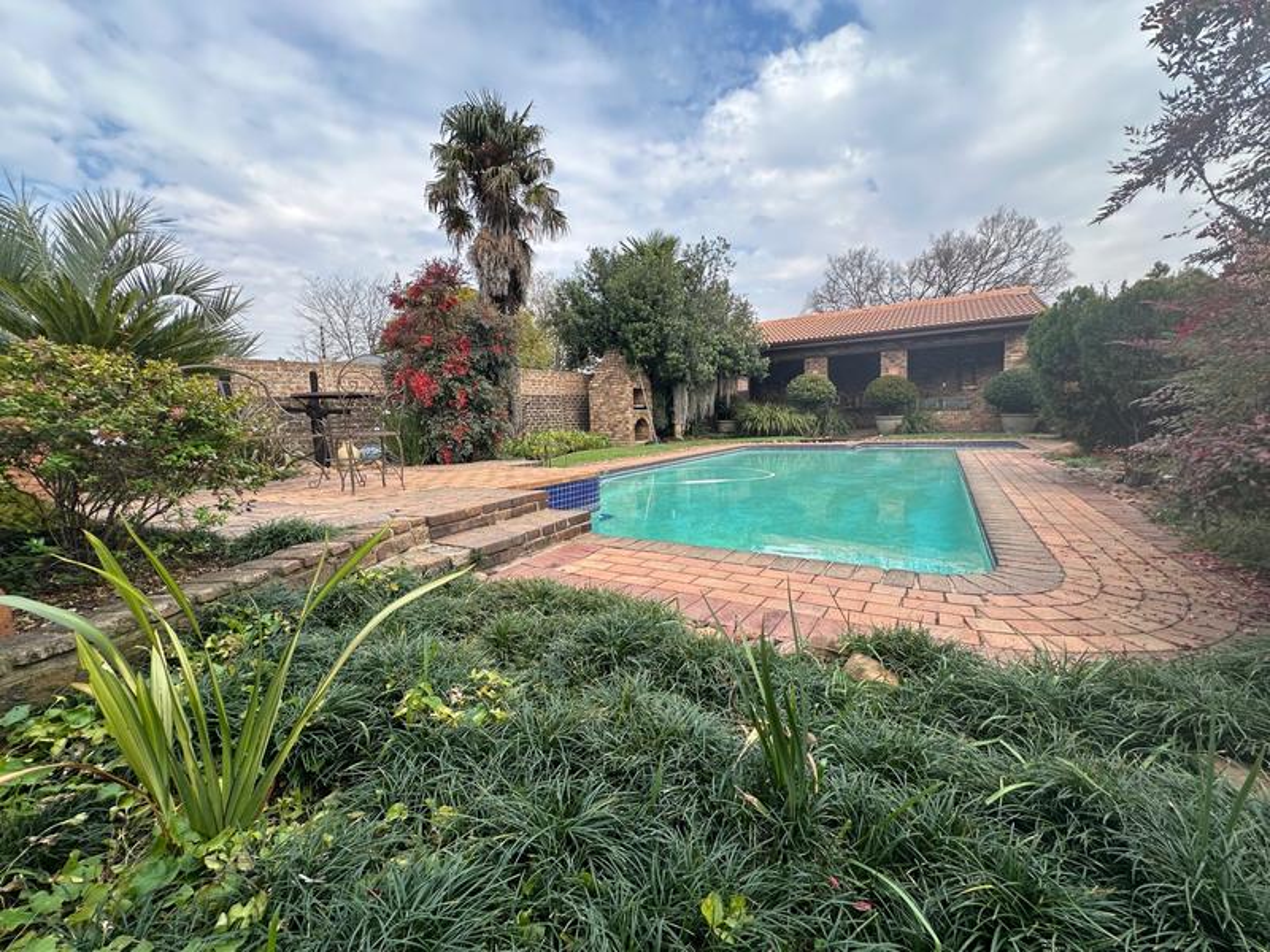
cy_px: 476
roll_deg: +1.4
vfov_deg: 85.7
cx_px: 635
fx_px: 514
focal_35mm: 14
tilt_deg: -4.2
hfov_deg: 102.1
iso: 40
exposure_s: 1/390
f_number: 2.2
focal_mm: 2.22
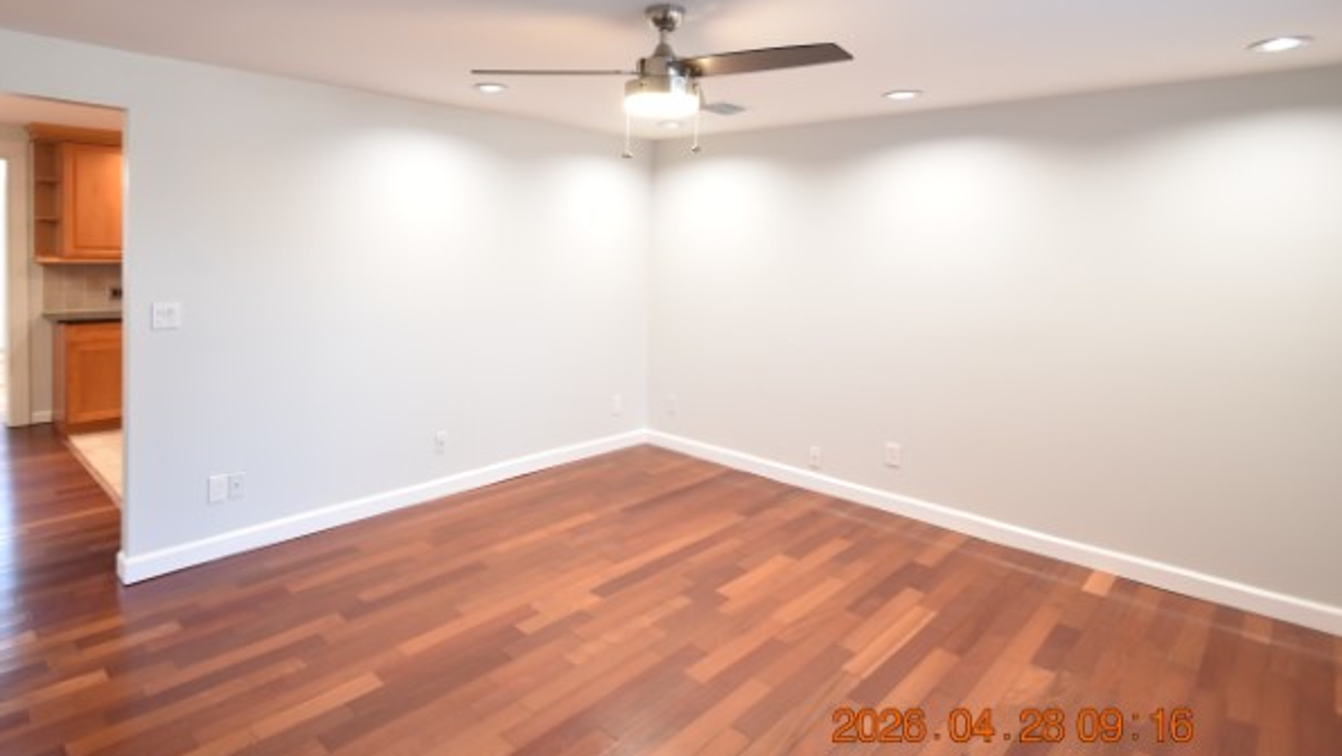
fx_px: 676
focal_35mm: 19
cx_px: 535
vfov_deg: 57.4
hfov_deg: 88.4
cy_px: 266
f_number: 3.5
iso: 800
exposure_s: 1/30
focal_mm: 10
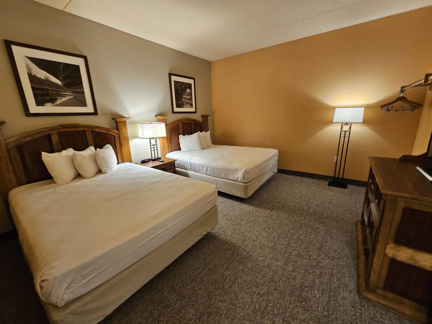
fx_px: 162
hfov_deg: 106.2
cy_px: 162
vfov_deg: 89.9
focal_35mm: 13
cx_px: 216
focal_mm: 2.2
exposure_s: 1/30
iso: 320
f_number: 2.2
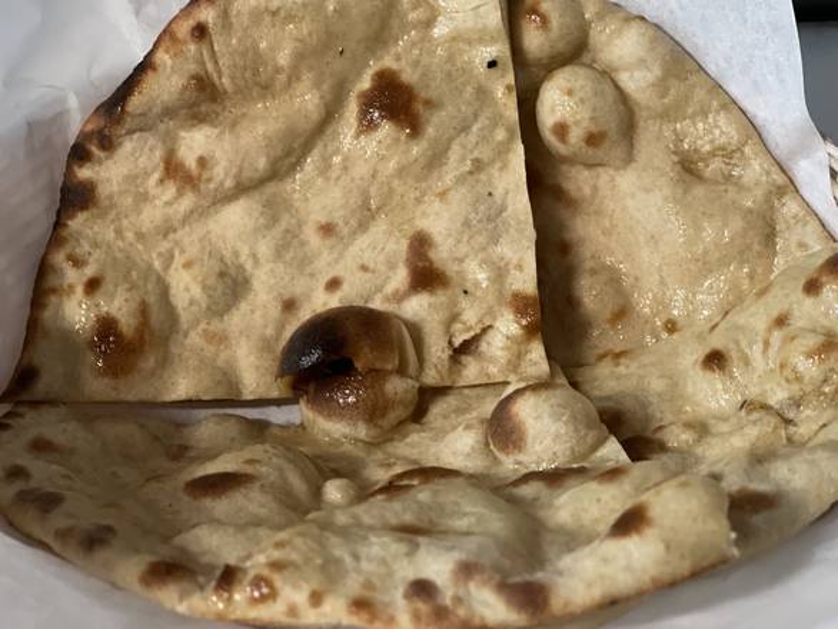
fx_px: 1550
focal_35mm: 64
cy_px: 314
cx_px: 419
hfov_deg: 30.3
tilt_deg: -48.7
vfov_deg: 22.9
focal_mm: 7.5
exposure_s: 1/15
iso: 400
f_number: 2.2
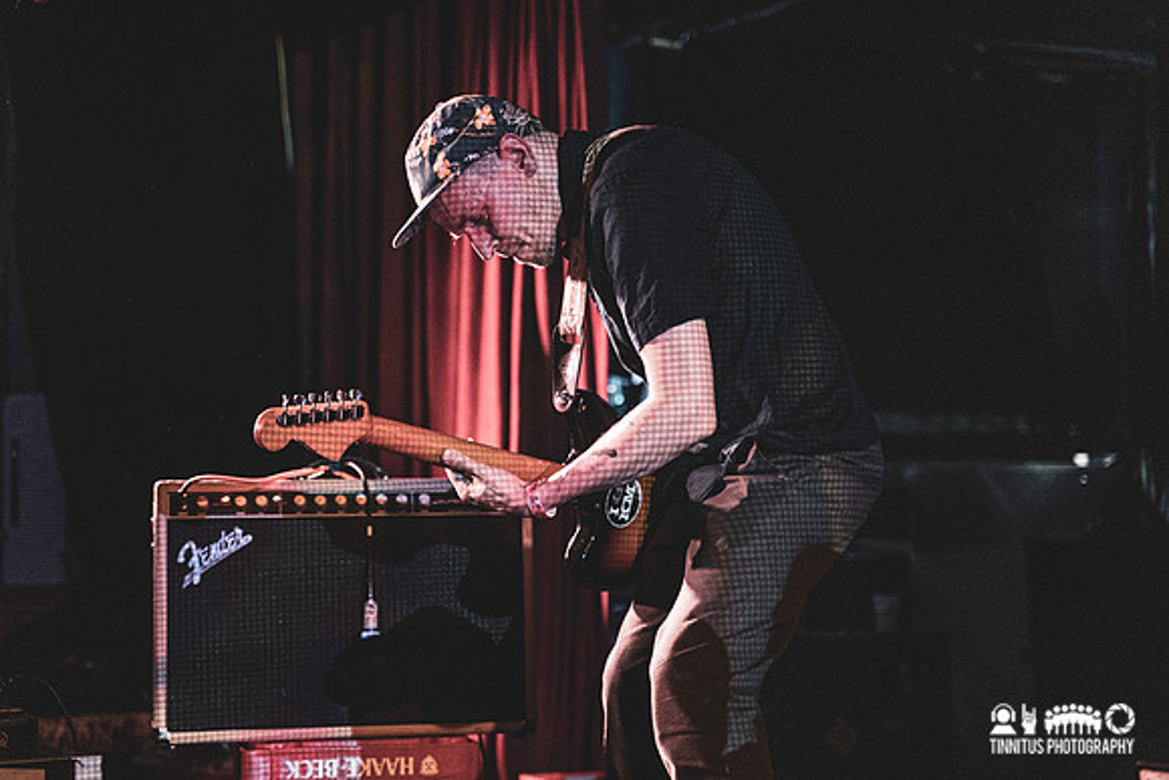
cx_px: 584
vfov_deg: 18.2
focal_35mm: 75
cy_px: 390
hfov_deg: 27.0
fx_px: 2436
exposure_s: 1/125
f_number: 2.8
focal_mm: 75
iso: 6400
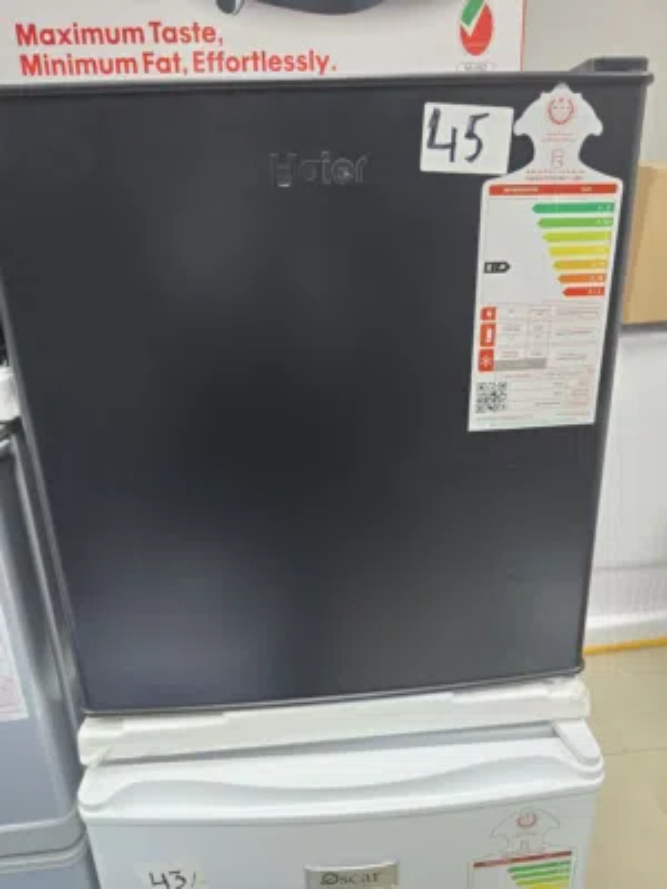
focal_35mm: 23
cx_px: 334
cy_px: 444
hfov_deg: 58.9
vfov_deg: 73.9
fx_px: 591
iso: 320
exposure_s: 1/100
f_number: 1.7
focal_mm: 6.3
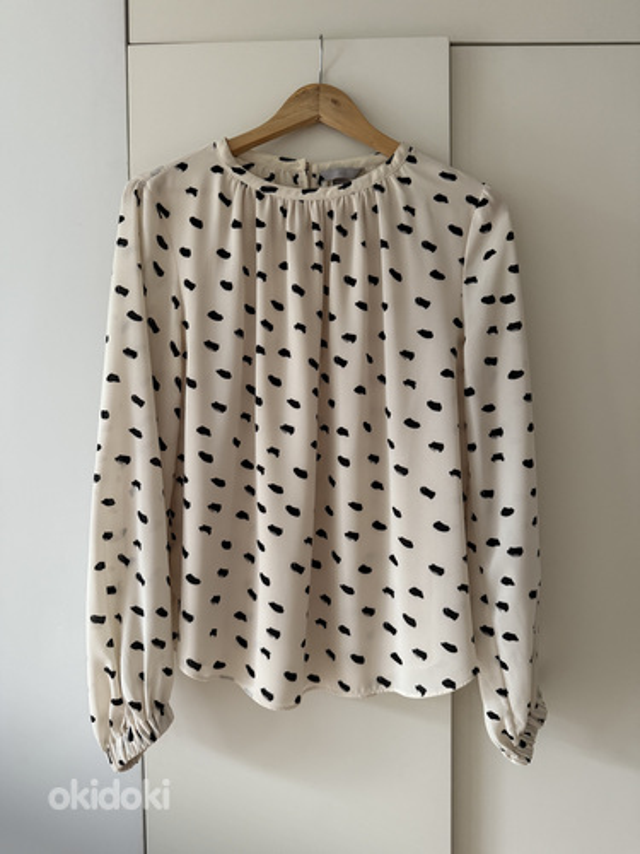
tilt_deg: -1.2
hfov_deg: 56.8
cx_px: 320
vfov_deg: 71.6
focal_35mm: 24
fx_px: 592
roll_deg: +0.8
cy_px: 427
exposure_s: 1/60
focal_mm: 6.76
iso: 320
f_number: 1.78
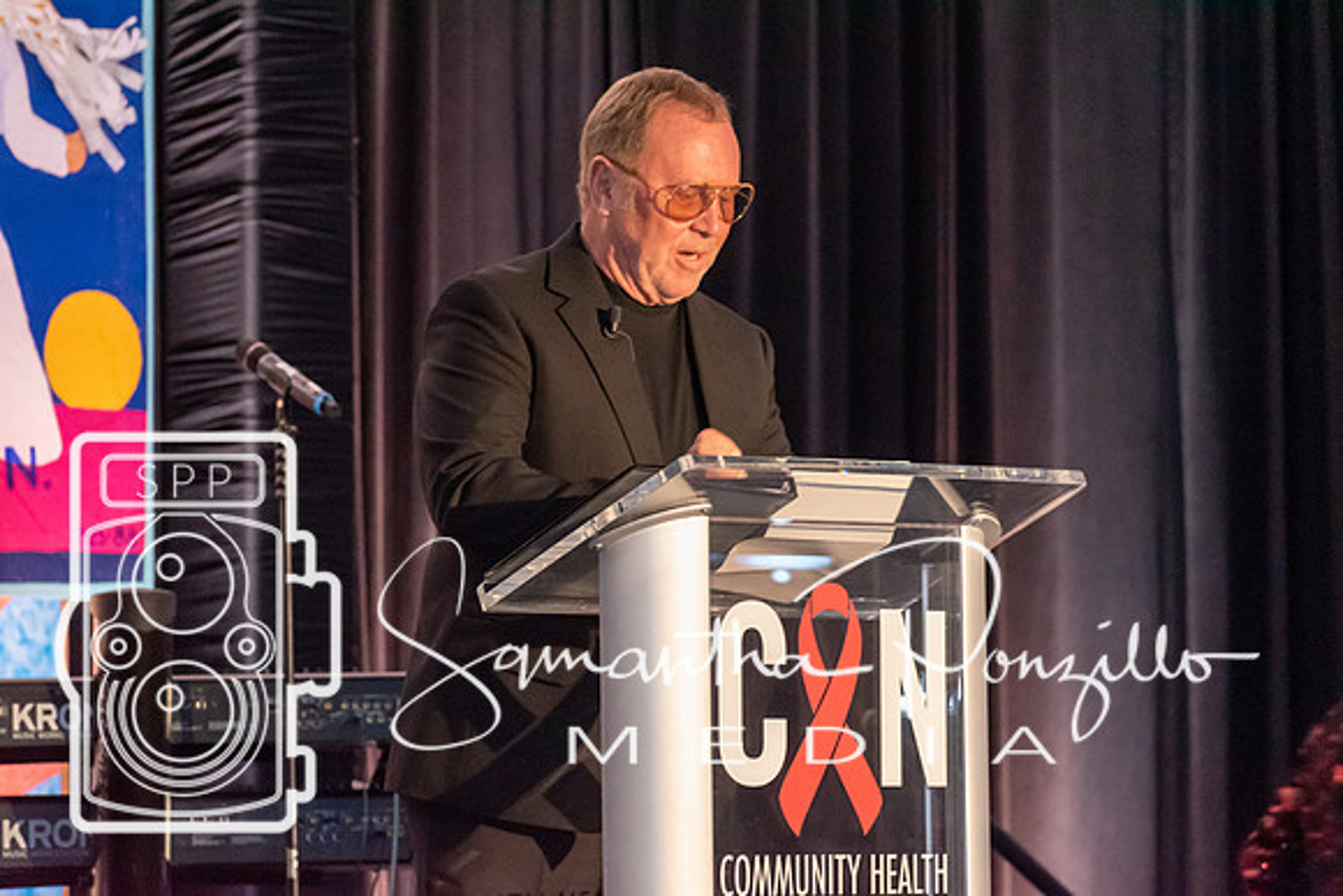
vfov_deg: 9.0
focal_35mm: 153
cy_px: 448
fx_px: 5709
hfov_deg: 13.4
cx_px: 672
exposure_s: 1/60
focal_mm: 102
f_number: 4.8
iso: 5600
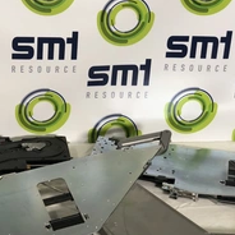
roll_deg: -1.7
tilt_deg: -25.9
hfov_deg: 17.3
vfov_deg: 17.4
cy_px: 138
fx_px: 768
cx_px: 61
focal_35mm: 100
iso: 80
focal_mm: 6
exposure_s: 1/60
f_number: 2.4
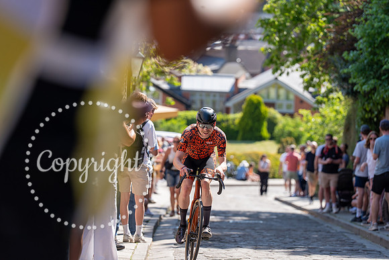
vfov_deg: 8.3
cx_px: 194
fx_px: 1783
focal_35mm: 165
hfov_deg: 12.4
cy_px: 130
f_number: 3.5
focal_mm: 165
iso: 200
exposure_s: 1/1000
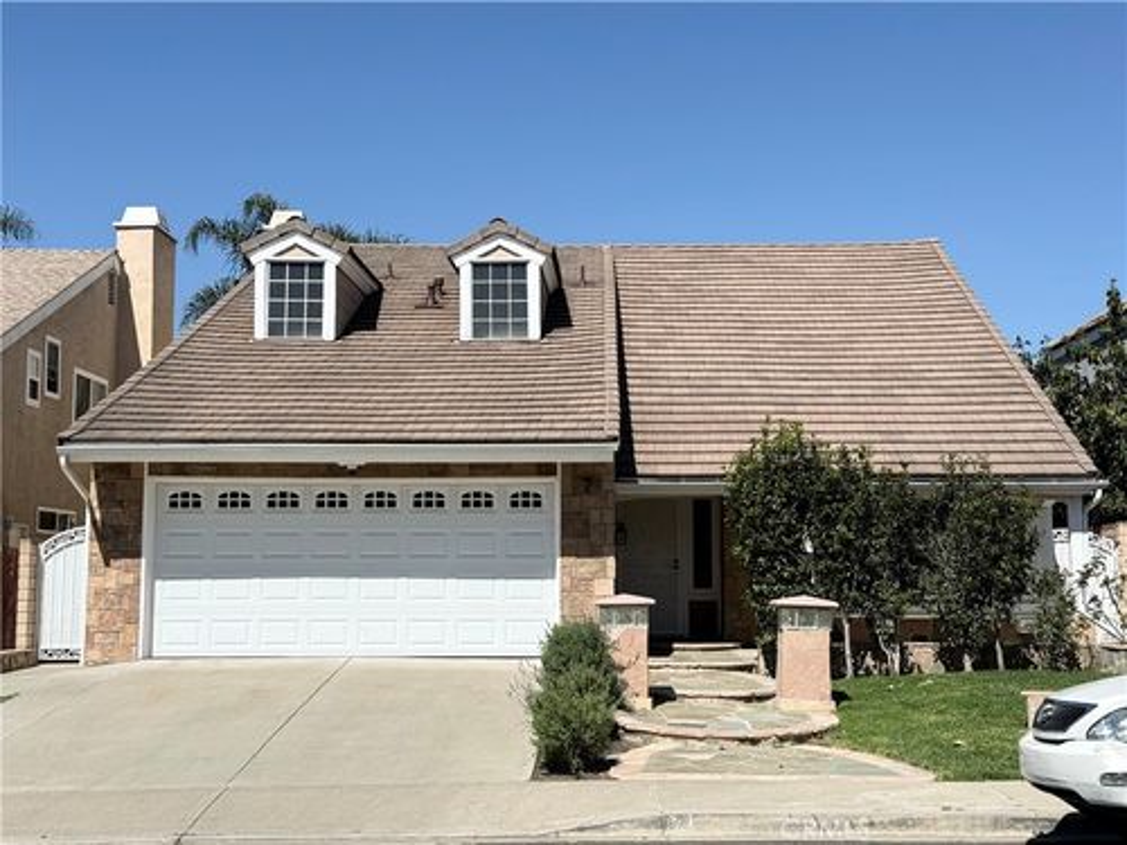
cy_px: 422
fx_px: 1563
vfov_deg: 30.3
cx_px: 564
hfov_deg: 39.7
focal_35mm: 48
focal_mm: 6.76
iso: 80
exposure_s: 1/5587
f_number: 1.78
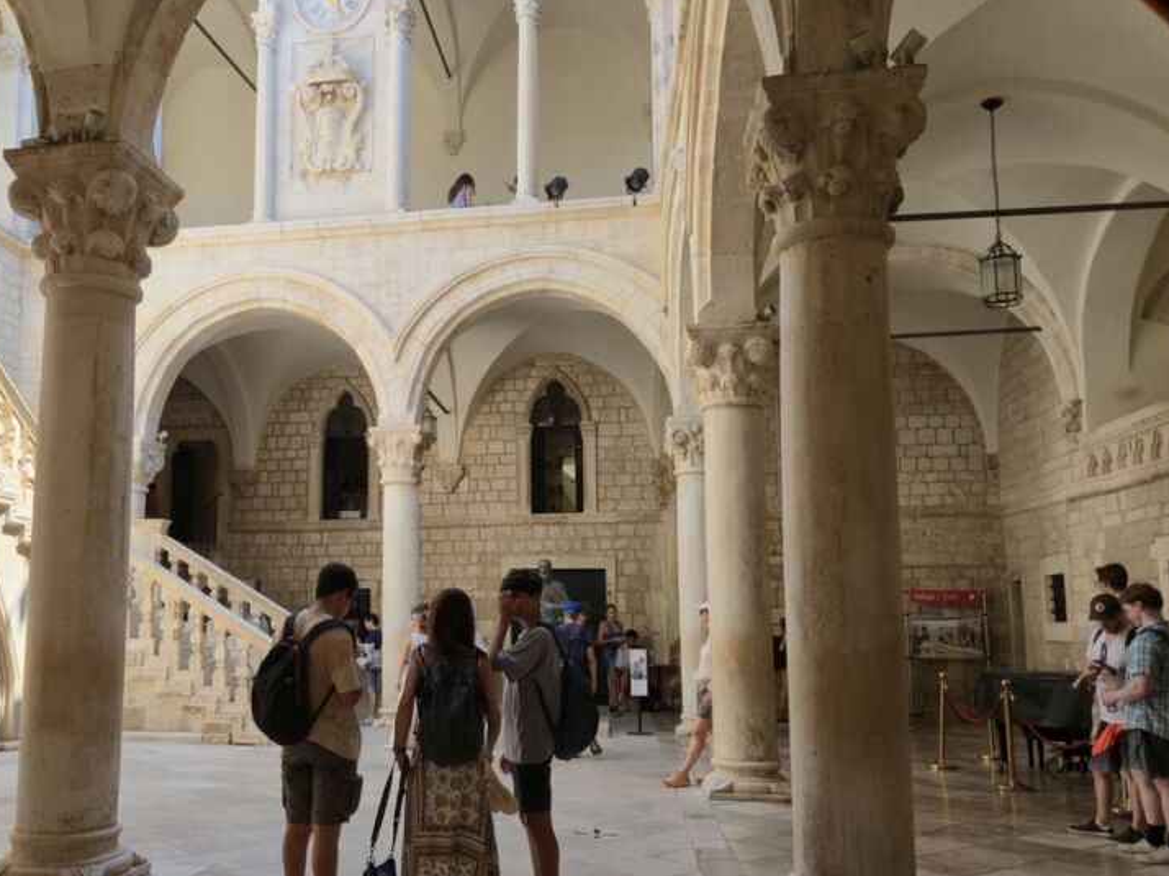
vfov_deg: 42.9
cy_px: 483
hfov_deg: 54.8
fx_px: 1114
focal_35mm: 33
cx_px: 450
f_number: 1.8
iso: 25
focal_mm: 5.4
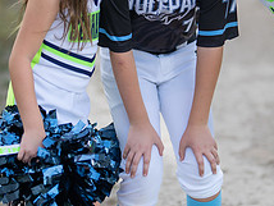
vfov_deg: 9.8
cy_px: 47
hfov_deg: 13.1
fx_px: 1197
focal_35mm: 151
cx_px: 167
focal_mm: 50
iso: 100
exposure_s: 1/1250
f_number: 1.2
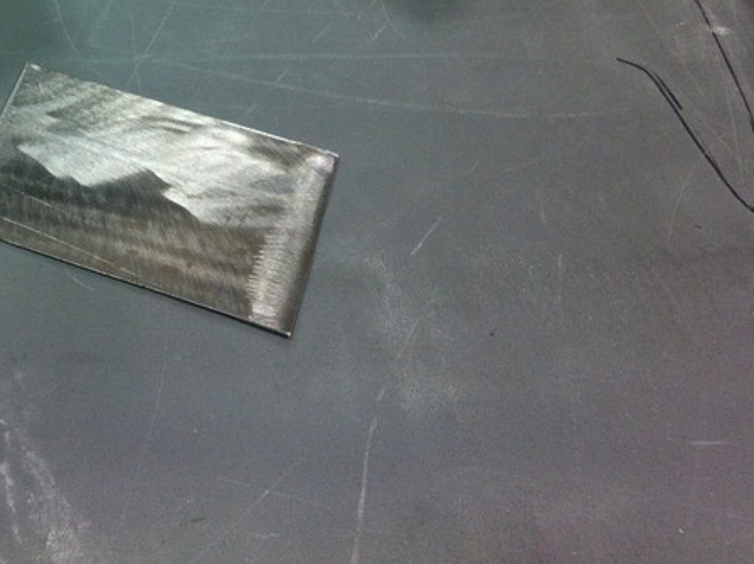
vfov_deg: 17.7
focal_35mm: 80
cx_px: -8
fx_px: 1741
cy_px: -70
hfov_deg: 23.4
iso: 100
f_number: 2.8
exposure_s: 1/30
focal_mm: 3.85
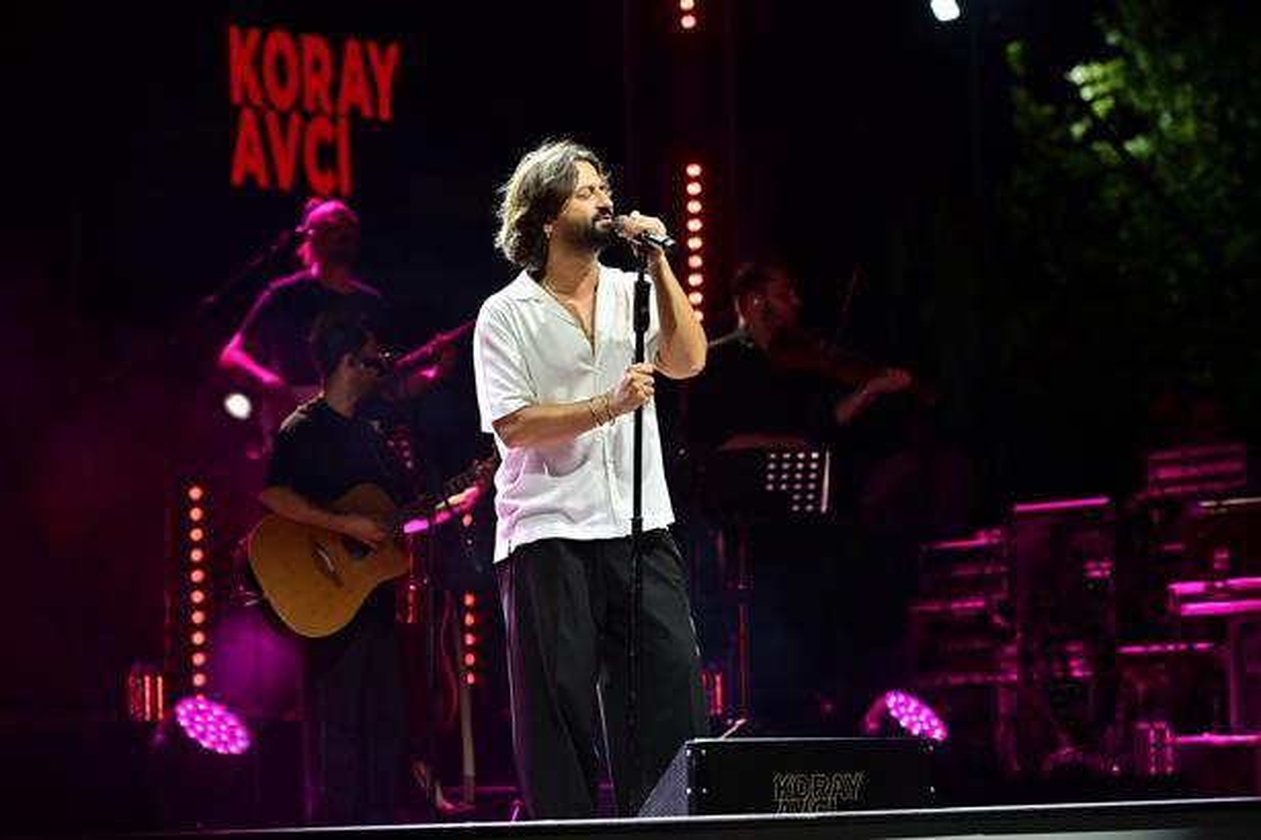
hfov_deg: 17.6
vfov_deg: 11.8
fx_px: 4063
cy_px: 420
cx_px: 630
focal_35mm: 116
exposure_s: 1/200
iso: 400
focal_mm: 116
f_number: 3.5
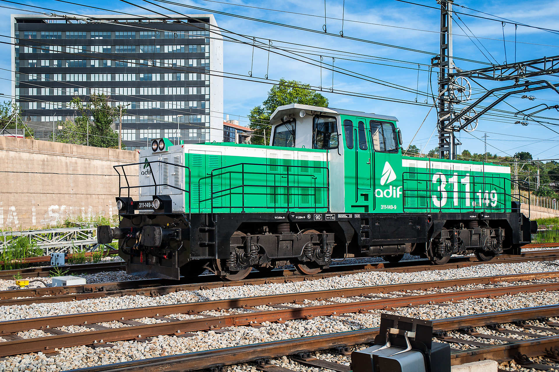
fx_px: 744
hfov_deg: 41.2
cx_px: 280
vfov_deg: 28.0
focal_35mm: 48
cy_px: 186
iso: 320
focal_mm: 32
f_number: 7.1
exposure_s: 1/640
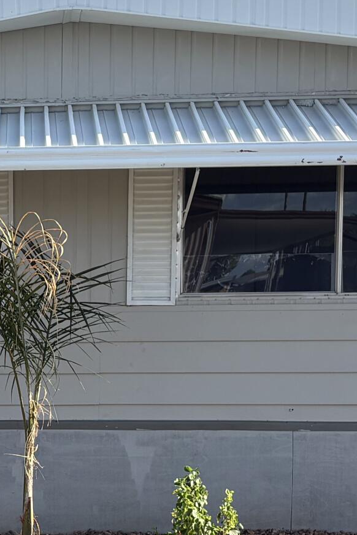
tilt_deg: -4.9
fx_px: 1382
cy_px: 414
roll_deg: +0.8
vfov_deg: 21.7
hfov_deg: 14.2
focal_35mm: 93
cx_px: -86
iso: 50
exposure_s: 1/1337
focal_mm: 5.96
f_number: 1.6
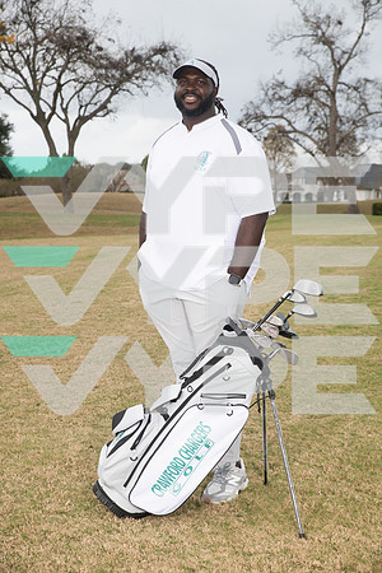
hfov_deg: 23.4
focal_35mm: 58
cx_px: 191
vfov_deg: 34.5
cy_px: 286
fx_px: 923
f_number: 6.3
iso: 100
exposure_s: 1/320
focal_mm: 58
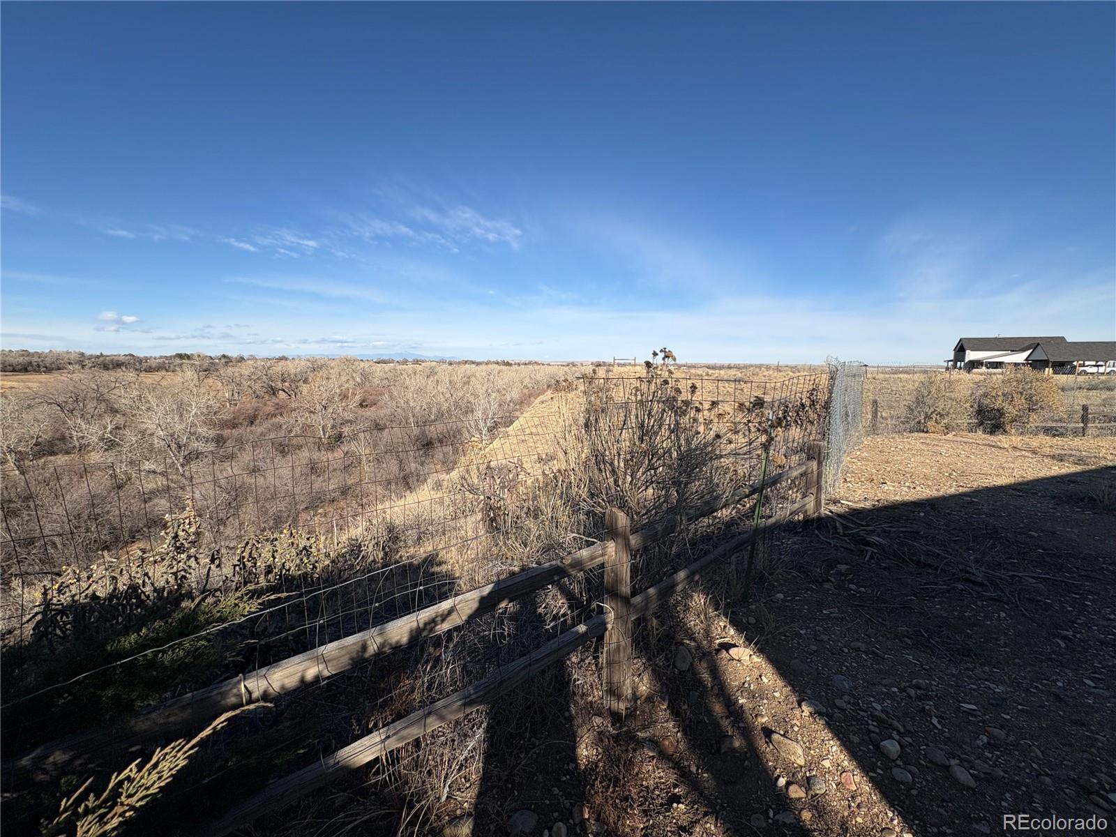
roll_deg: -0.3
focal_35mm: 14
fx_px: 451
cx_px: 558
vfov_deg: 85.7
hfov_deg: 102.1
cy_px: 418
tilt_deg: -6.3
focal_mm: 2.22
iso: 50
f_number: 2.2
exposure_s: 1/2584
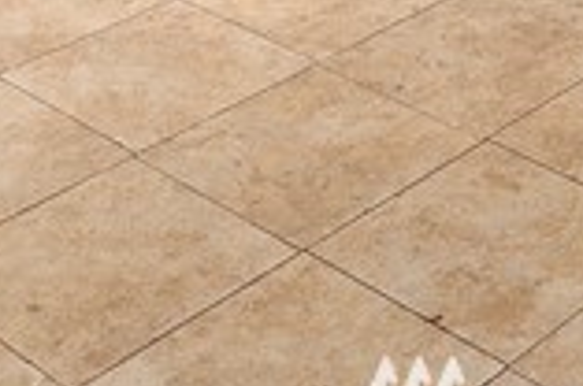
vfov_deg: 9.7
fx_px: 1681
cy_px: -802
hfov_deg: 19.2
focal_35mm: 104
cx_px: 561
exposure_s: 1/10
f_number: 5.6
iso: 250
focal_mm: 10
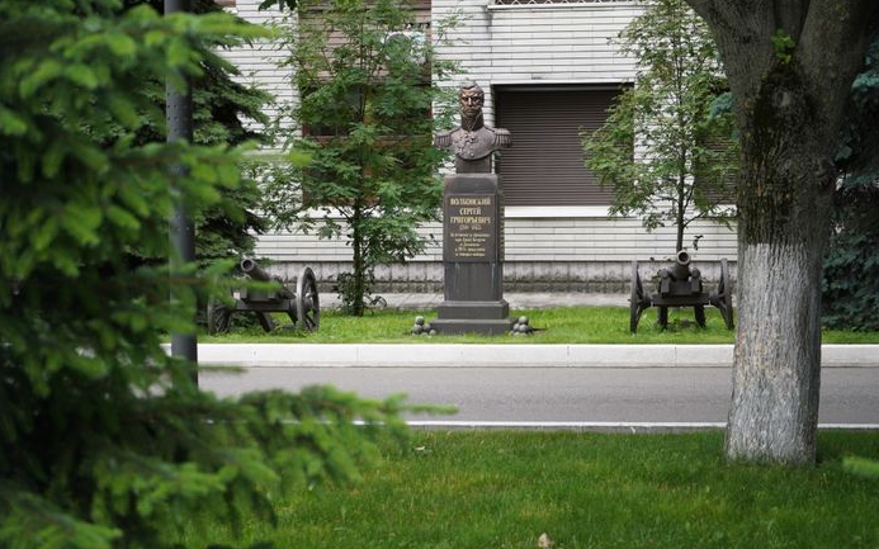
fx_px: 1725
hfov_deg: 28.6
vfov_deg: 18.1
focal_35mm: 72
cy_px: 259
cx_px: 441
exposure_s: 1/160
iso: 500
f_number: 5.6
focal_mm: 70
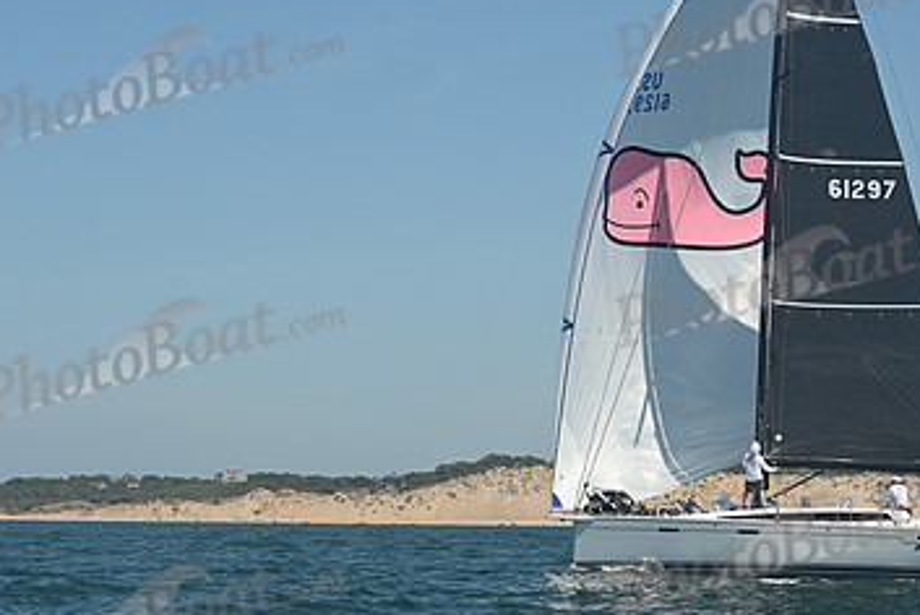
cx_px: 482
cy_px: 181
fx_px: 2941
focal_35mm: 115
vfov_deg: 11.9
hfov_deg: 17.8
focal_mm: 70
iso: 320
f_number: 9
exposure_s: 1/1000
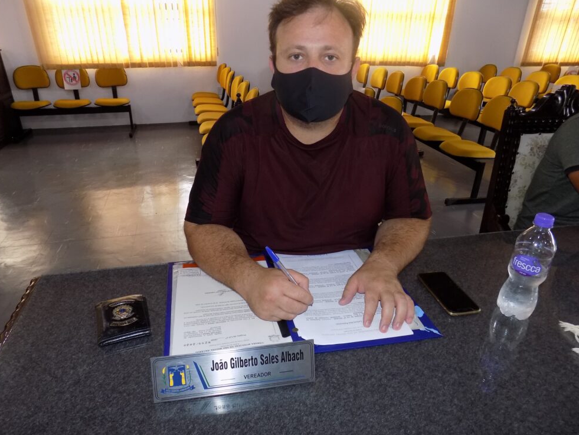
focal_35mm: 24
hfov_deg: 71.6
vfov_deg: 56.8
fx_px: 401
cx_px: 277
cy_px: 222
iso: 200
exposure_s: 1/30
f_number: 3.1
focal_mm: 4
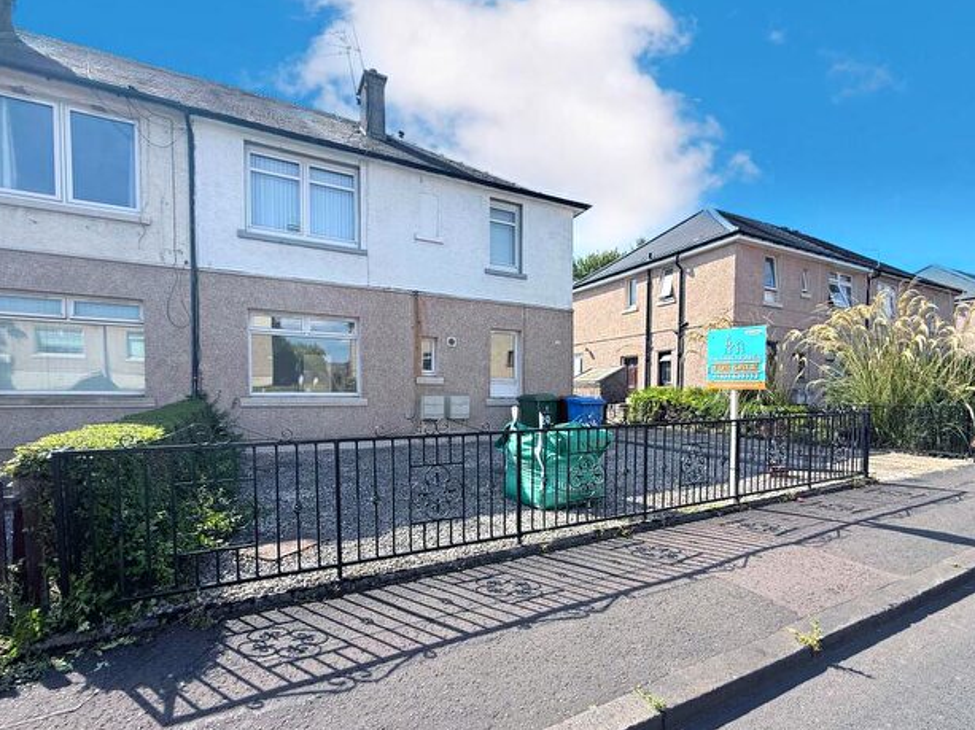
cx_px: 491
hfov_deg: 94.5
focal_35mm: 16
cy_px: 413
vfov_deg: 77.7
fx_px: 450
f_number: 2.2
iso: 50
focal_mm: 2.22
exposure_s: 1/914
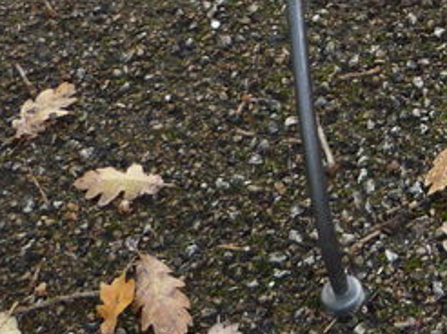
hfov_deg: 15.0
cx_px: 678
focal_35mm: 122
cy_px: -269
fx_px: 1574
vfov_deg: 11.3
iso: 100
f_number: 3.3
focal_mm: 5.2
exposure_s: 1/80
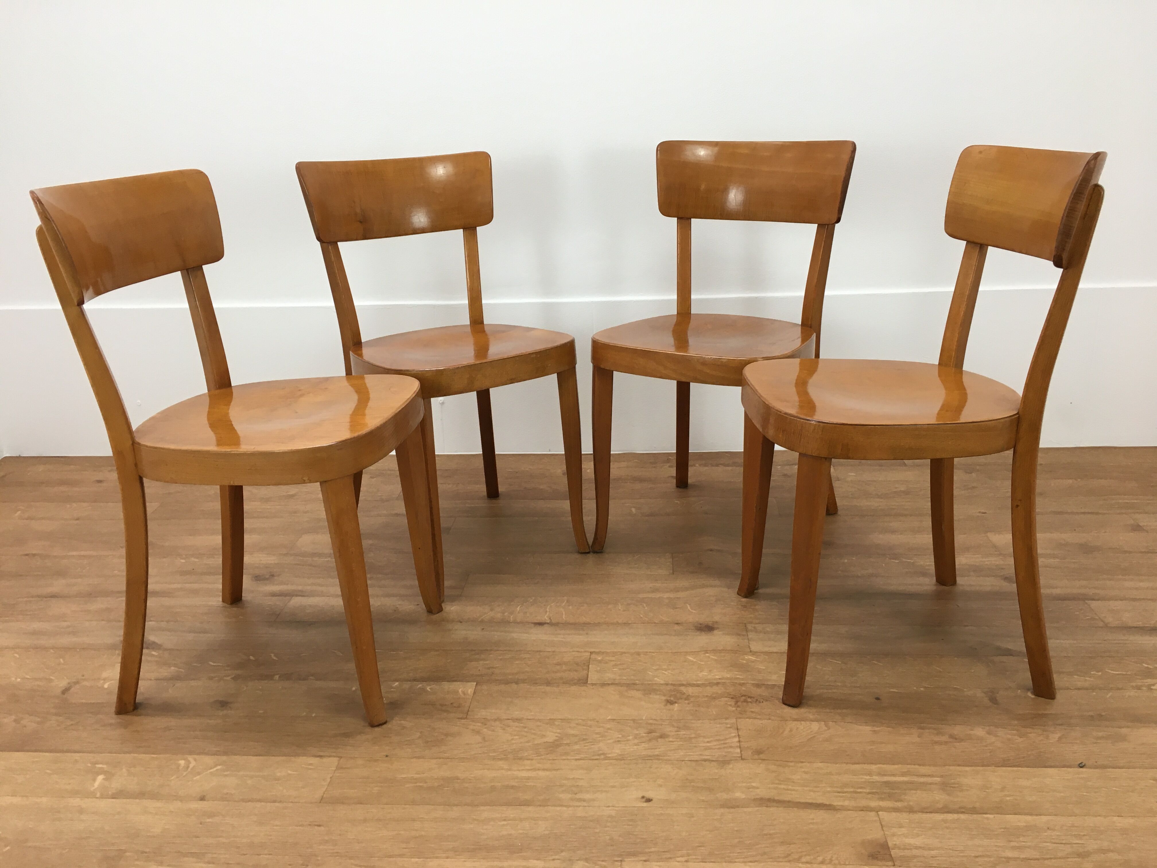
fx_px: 969
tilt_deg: -19.1
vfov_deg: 48.2
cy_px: 434
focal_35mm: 29
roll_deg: +1.7
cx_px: 578
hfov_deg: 61.7
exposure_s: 1/33
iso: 32
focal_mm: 4.15
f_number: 2.2
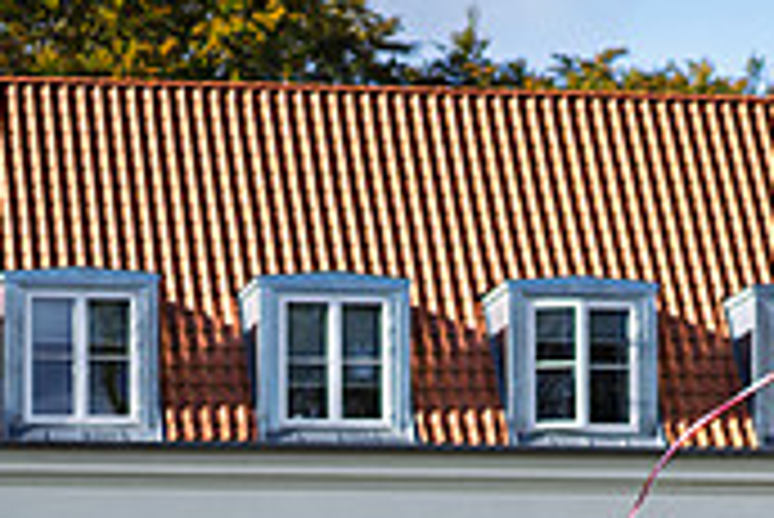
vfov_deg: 4.8
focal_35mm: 286
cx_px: 868
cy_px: 745
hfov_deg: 7.2
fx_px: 6154
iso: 64
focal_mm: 85
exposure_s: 1/2500
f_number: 1.4
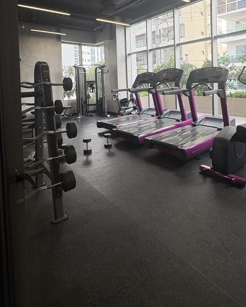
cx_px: 135
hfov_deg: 63.0
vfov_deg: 71.2
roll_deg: +2.1
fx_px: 200
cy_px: 86
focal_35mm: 22
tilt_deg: -1.2
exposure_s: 1/99
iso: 50
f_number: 2.2
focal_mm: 2.22
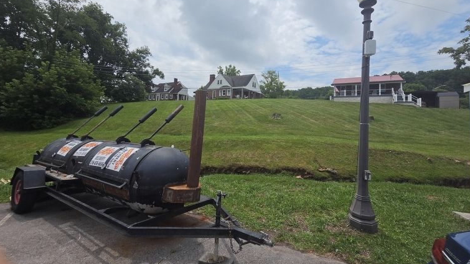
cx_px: 245
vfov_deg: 70.0
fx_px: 187
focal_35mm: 15
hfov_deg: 102.9
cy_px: 108
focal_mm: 2.2
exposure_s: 1/5881
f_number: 2.2
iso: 100
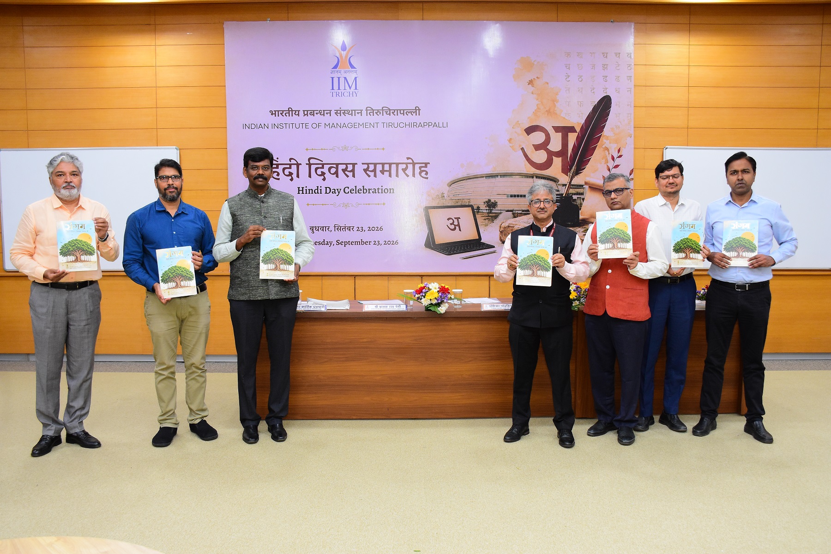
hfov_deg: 61.9
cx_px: 416
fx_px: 692
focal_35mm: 30
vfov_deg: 43.6
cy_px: 277
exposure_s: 1/60
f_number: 5.6
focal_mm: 20
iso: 1250
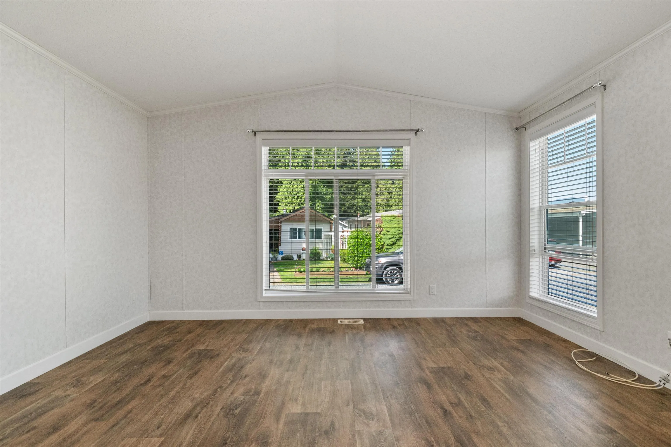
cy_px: 224
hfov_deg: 100.4
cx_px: 336
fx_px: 280
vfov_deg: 77.3
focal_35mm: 15
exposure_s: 1/100
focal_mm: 10
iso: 200
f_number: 7.1
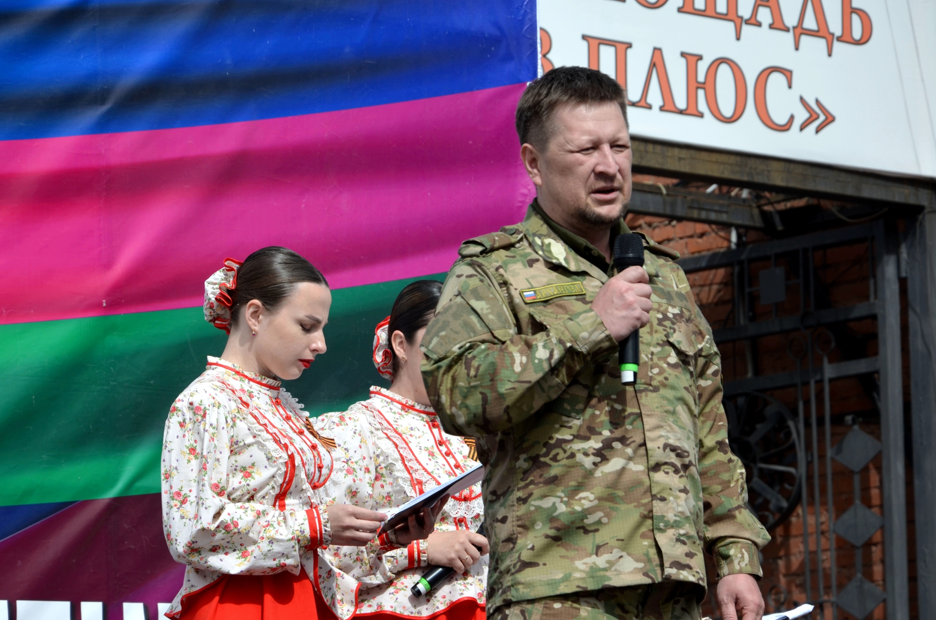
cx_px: 448
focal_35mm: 178
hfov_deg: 11.6
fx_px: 4607
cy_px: 324
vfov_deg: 7.7
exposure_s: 1/800
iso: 200
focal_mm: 105
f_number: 7.1
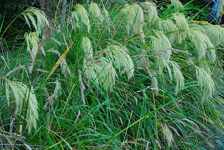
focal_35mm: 46
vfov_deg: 29.0
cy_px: 75
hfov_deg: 42.3
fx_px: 290
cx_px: 112
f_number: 5.6
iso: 400
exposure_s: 1/60
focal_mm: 31
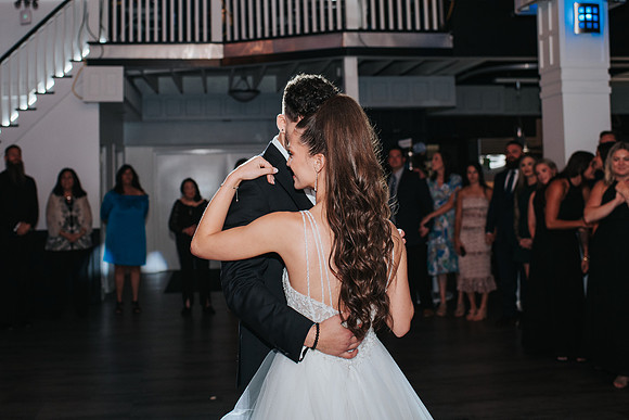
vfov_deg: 29.8
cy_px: 151
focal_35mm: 45
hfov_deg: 43.7
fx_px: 783
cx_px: 292
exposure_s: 1/200
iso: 1000
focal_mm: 35
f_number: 2.8
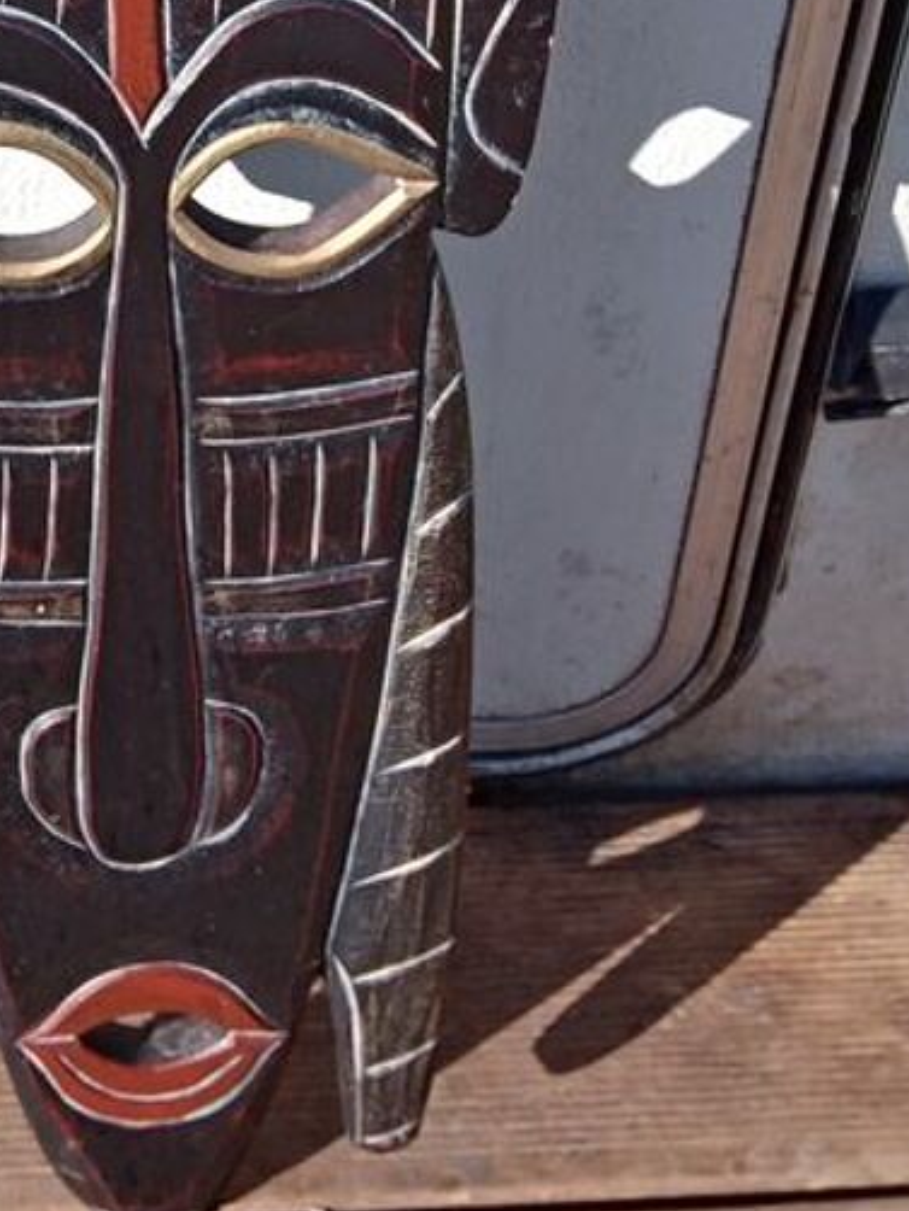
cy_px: -30
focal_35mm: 69
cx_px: 109
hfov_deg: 20.9
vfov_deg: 26.5
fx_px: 2414
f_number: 1.8
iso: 117
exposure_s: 1/1147
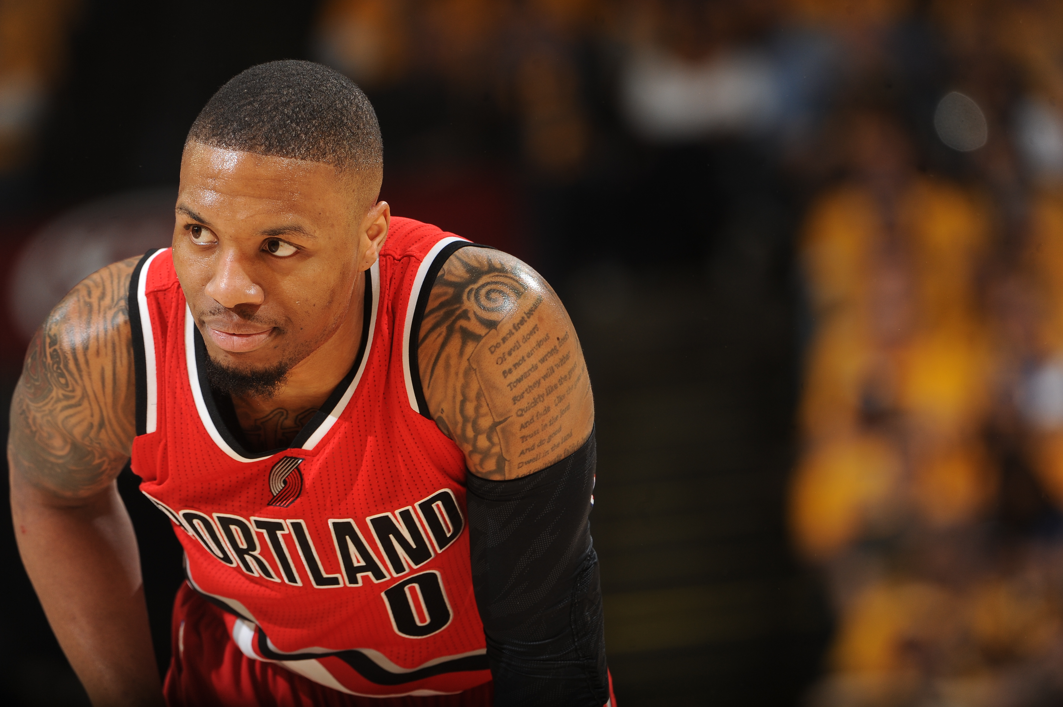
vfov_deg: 3.4
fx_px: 11803
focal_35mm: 400
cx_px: 532
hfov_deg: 5.2
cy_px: 354
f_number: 5.6
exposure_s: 1/320
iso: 400
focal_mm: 400
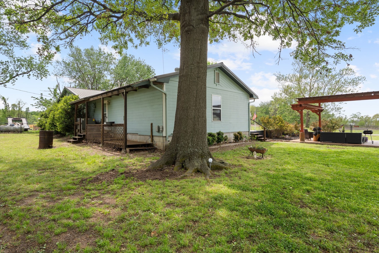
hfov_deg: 86.9
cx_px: 185
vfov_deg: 64.5
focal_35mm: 19
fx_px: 200
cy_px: 124
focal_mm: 16
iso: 200
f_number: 9
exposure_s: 1/60
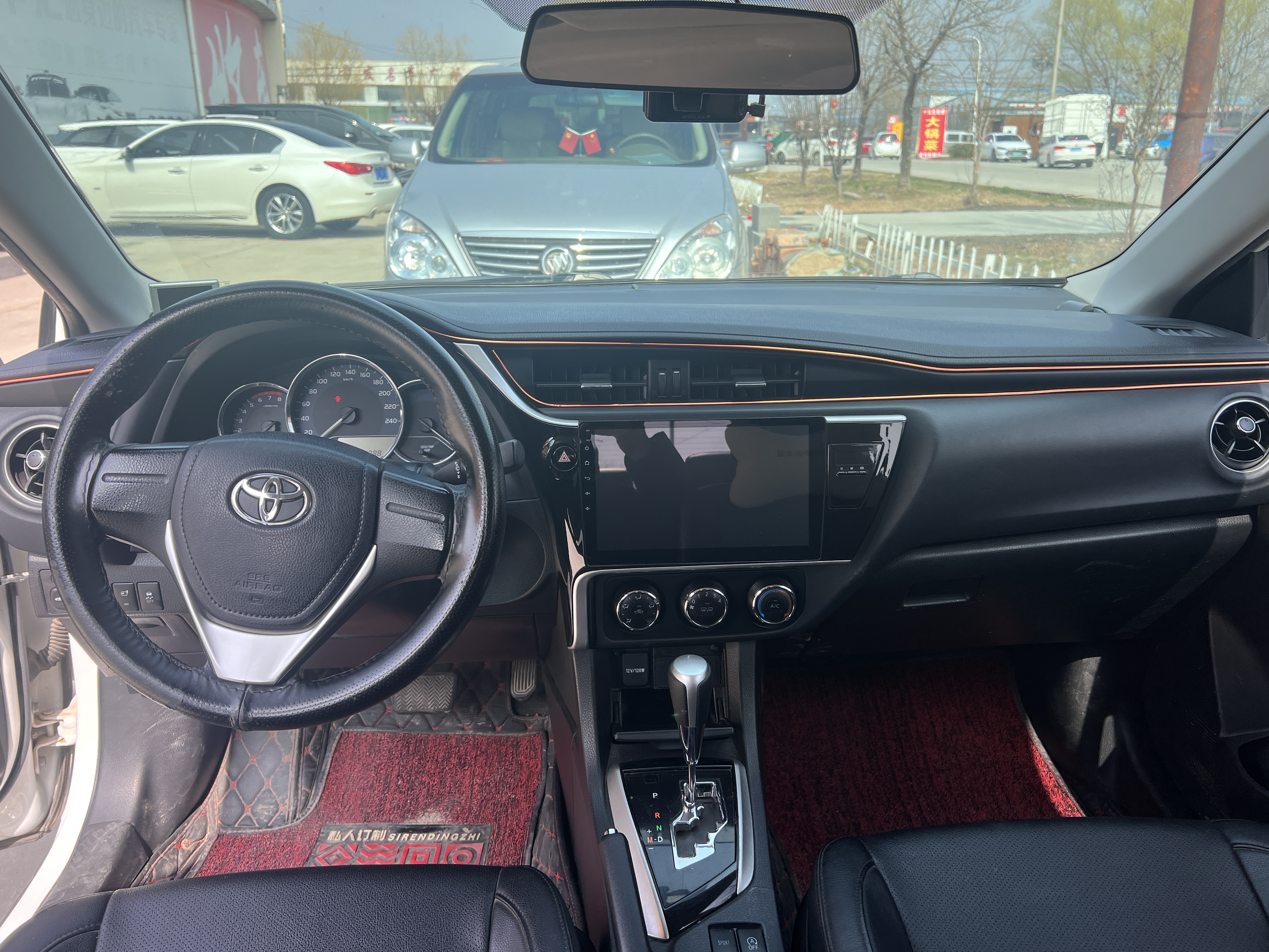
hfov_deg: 67.3
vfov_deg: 53.1
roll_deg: -0.1
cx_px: 634
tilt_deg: -21.7
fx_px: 953
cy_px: 476
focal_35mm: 26
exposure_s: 1/873
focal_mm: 5.7
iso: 50
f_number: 1.5
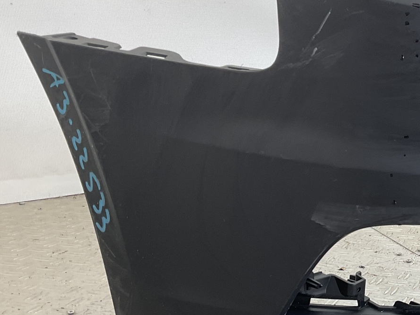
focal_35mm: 66
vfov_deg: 22.1
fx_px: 801
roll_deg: -3.1
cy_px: 213
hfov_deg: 27.1
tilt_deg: -18.1
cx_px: 454
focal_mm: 3
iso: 25
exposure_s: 1/100
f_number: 1.8
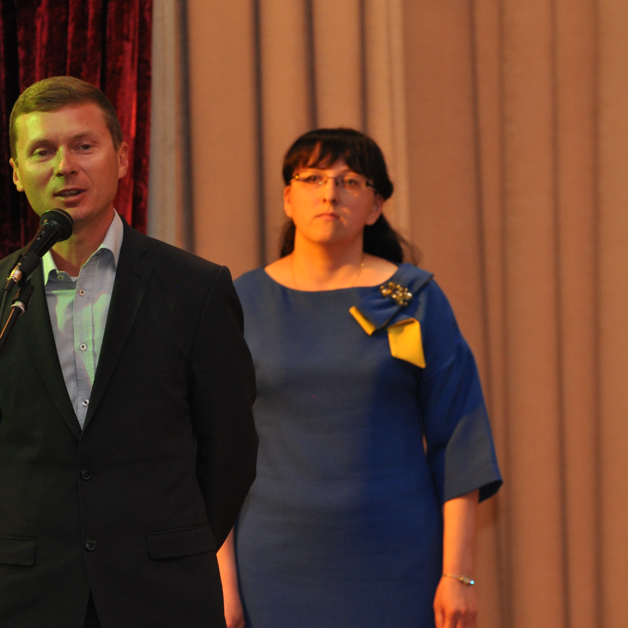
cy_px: 314
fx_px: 7882
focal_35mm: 384
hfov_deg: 4.6
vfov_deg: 4.6
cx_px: 180
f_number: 5.6
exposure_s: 1/60
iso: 800
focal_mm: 200
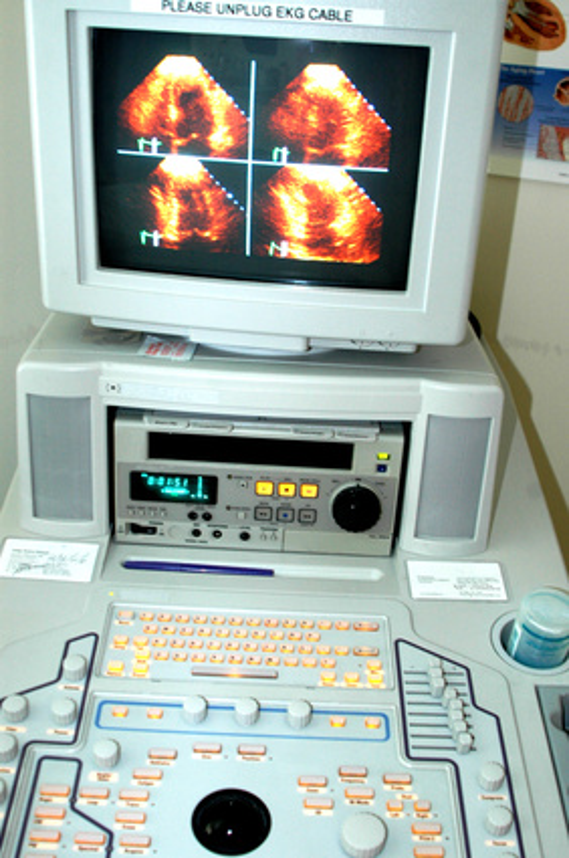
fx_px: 999
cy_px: 429
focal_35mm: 42
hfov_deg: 31.8
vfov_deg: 46.5
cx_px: 284
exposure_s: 1/8
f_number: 4
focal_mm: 28
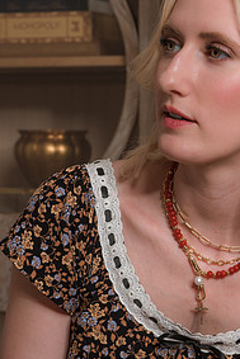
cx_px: 178
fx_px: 1668
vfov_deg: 12.3
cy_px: 185
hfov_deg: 8.2
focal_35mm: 167
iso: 400
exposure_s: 1/125
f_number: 14
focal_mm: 105
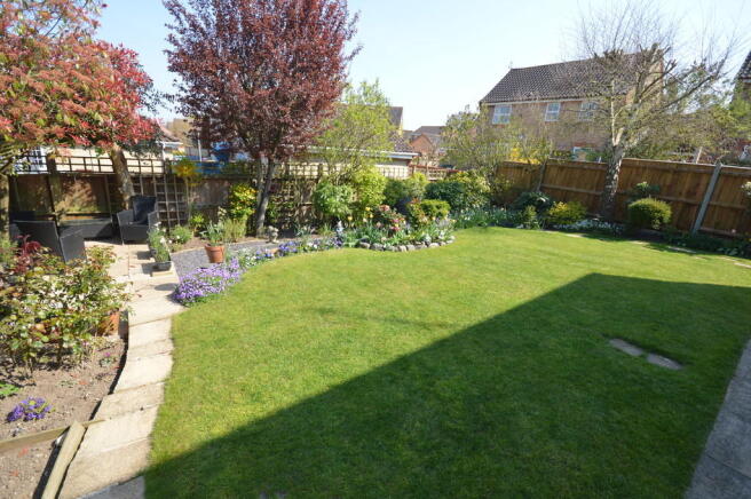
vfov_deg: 77.2
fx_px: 313
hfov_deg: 100.4
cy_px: 250
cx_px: 376
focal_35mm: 15
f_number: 9
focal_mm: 10
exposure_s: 1/320
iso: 400
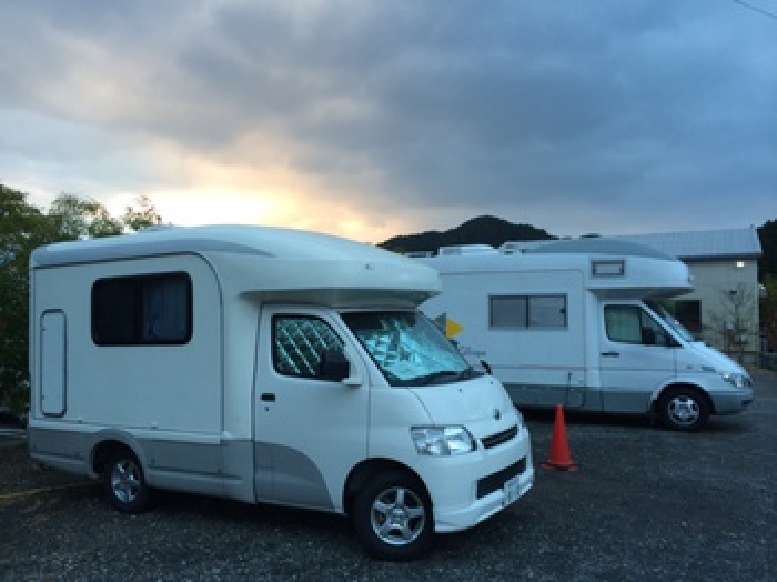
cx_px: 388
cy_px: 291
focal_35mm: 30
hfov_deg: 60.0
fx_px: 673
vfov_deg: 46.7
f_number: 2.2
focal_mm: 4.12
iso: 40
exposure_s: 1/40
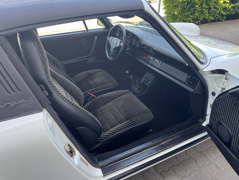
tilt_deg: -31.9
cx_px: 120
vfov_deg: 53.1
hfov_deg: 67.3
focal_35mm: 26
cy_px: 90
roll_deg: +0.1
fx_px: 180
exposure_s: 1/164
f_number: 1.6
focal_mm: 5.1
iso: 50
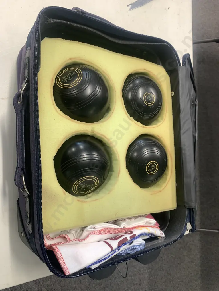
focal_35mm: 26
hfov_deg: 53.1
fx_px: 219
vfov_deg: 67.3
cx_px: 110
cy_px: 146
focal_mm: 4.25
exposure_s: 1/50
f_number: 1.8
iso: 100
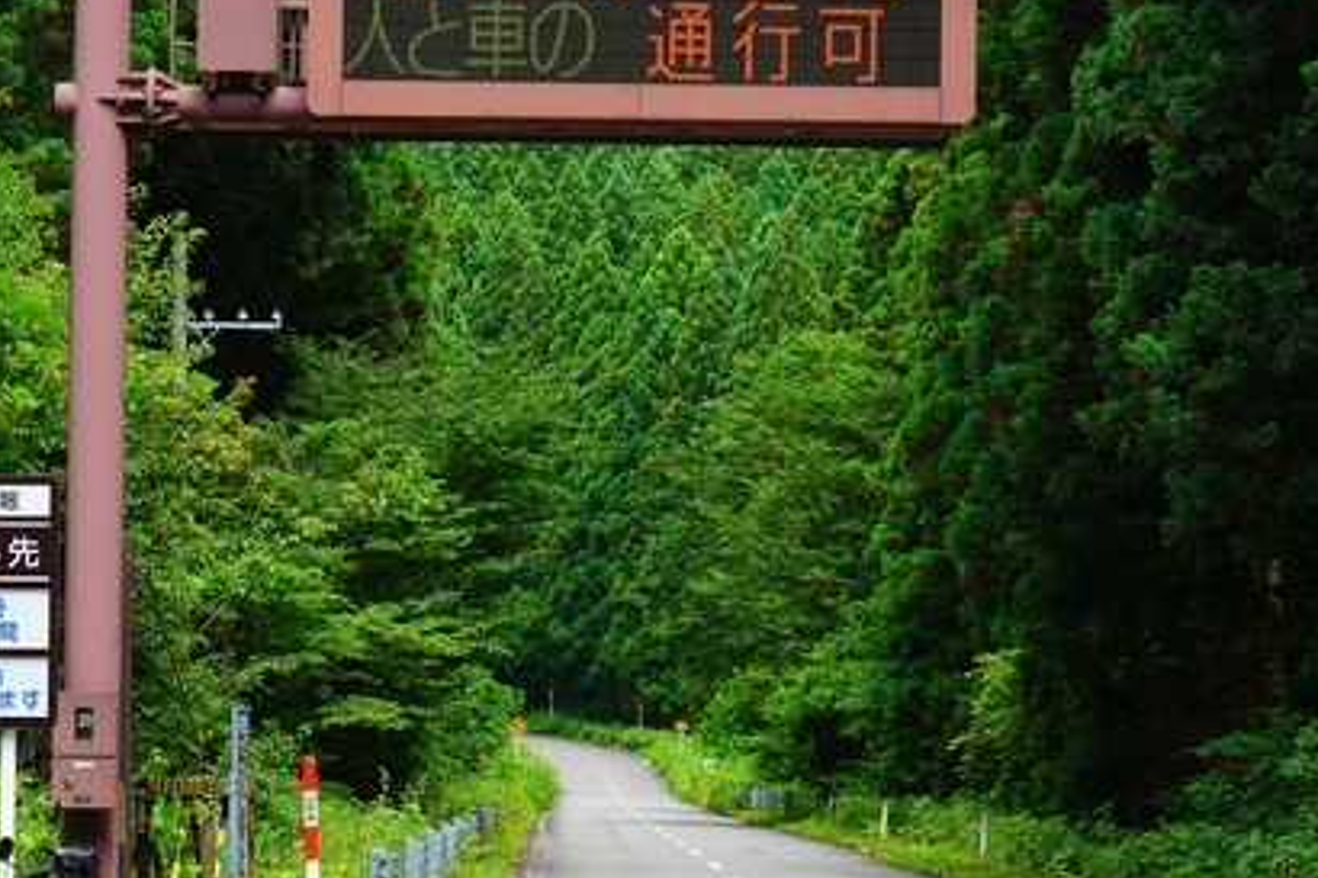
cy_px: 404
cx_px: 476
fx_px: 4501
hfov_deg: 16.6
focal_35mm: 123
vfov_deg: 11.1
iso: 640
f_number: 8
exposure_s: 1/500
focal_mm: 63
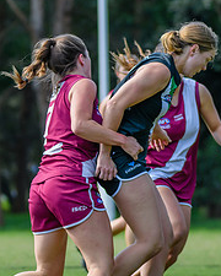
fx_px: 4587
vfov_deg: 3.4
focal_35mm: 561
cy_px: 224
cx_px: 23
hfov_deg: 2.8
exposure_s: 1/1250
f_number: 4.5
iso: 800
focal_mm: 170
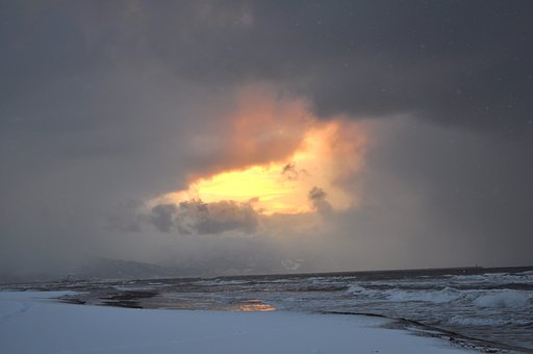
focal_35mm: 78
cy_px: 177
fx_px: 1153
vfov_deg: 17.4
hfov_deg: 26.0
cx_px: 266
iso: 200
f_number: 7.1
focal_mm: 52
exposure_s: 1/200
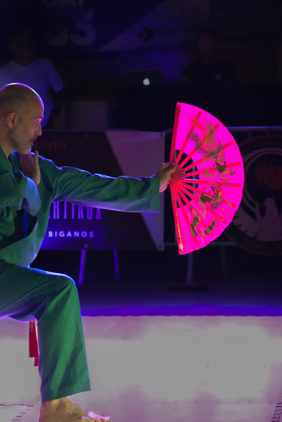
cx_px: 136
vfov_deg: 12.2
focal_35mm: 169
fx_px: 1980
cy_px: 211
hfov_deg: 8.1
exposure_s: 1/250
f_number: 4
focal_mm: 105
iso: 12800
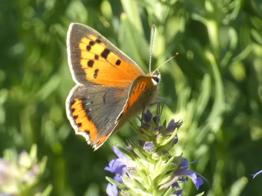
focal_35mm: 454
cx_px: 131
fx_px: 3436
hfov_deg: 4.4
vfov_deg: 3.3
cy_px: 98
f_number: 5.6
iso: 200
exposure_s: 1/100
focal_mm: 81.4
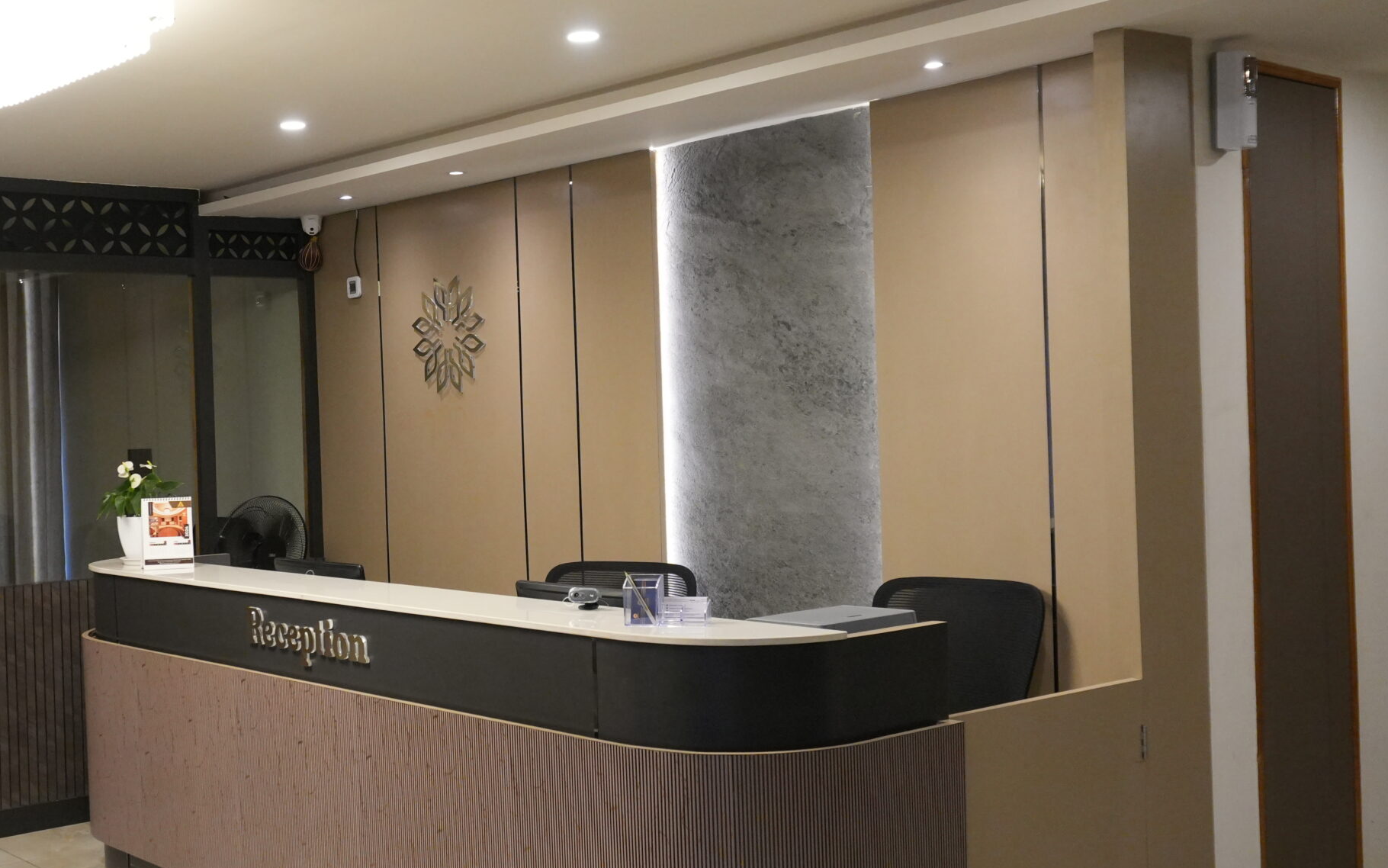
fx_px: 1627
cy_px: 437
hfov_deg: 45.5
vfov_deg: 29.9
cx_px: 463
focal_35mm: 43
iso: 2500
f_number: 5.6
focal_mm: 20
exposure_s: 1/160
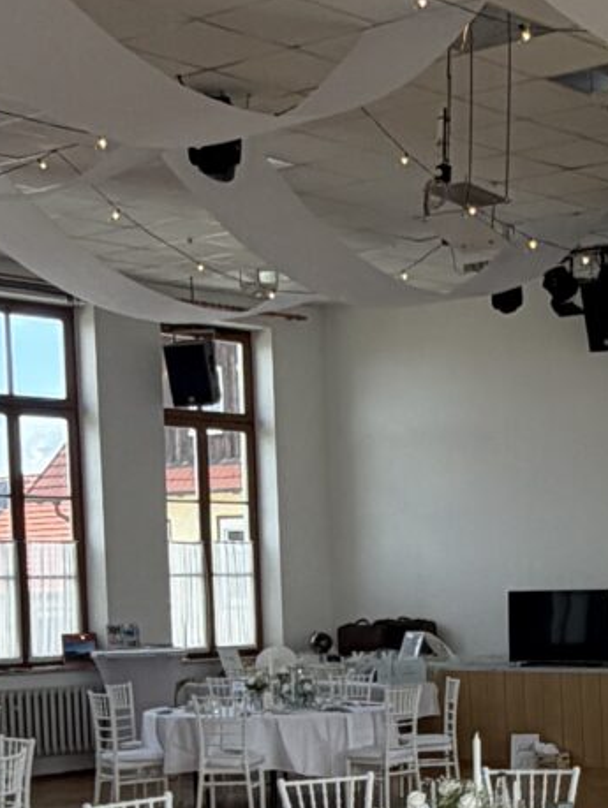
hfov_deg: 18.3
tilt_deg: -4.3
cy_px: 741
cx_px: 657
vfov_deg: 24.2
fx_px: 1824
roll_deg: +0.9
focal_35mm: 78
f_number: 2.2
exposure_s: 1/157
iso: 40
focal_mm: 2.22
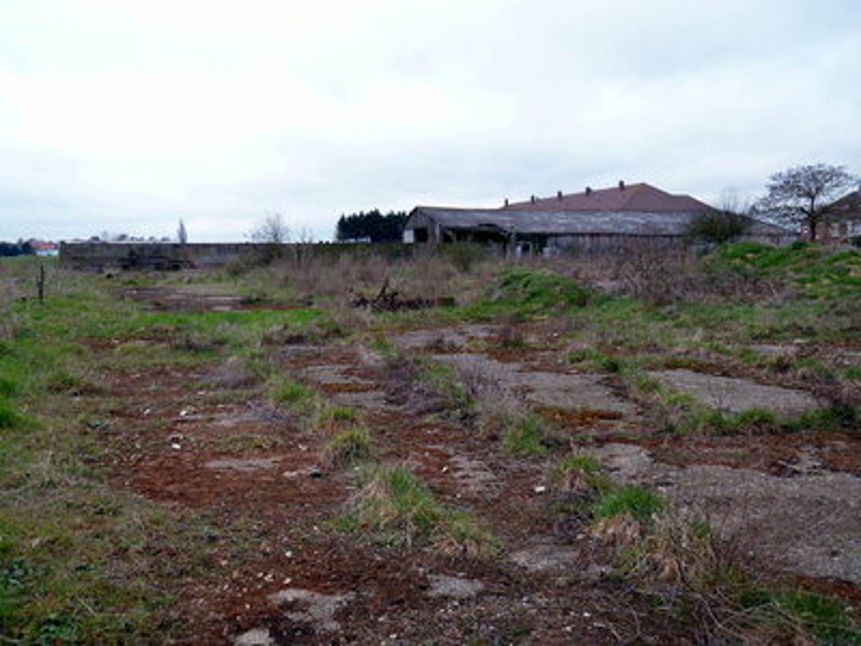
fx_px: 771
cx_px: 430
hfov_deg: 58.4
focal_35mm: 31
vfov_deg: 45.4
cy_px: 323
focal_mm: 5.5
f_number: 2.8
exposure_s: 1/320
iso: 80
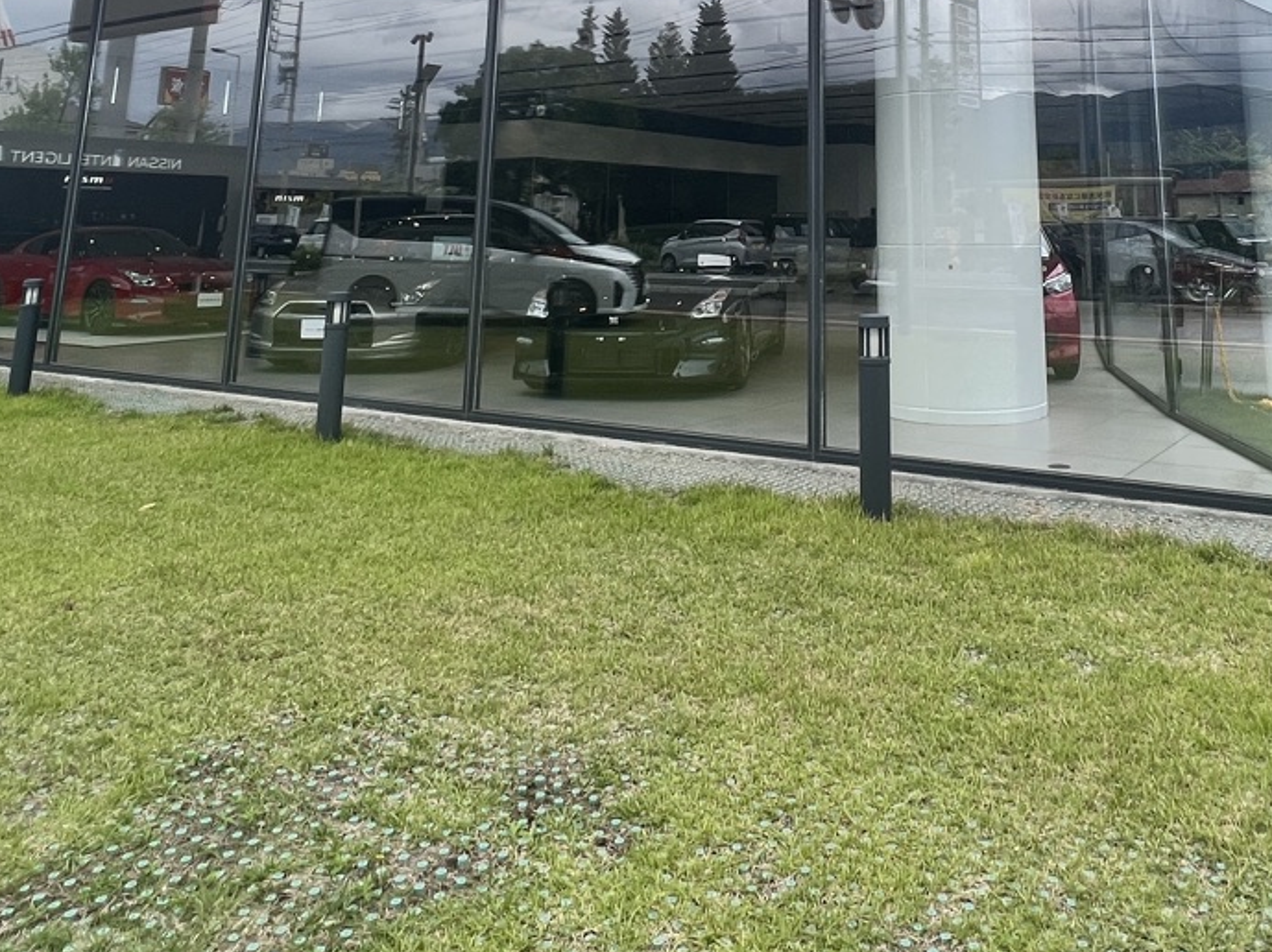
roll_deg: -0.2
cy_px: -24
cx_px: 825
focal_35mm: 29
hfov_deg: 60.5
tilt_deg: +12.3
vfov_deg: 41.2
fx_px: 1065
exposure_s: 1/911
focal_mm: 1.57
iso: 32
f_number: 1.8
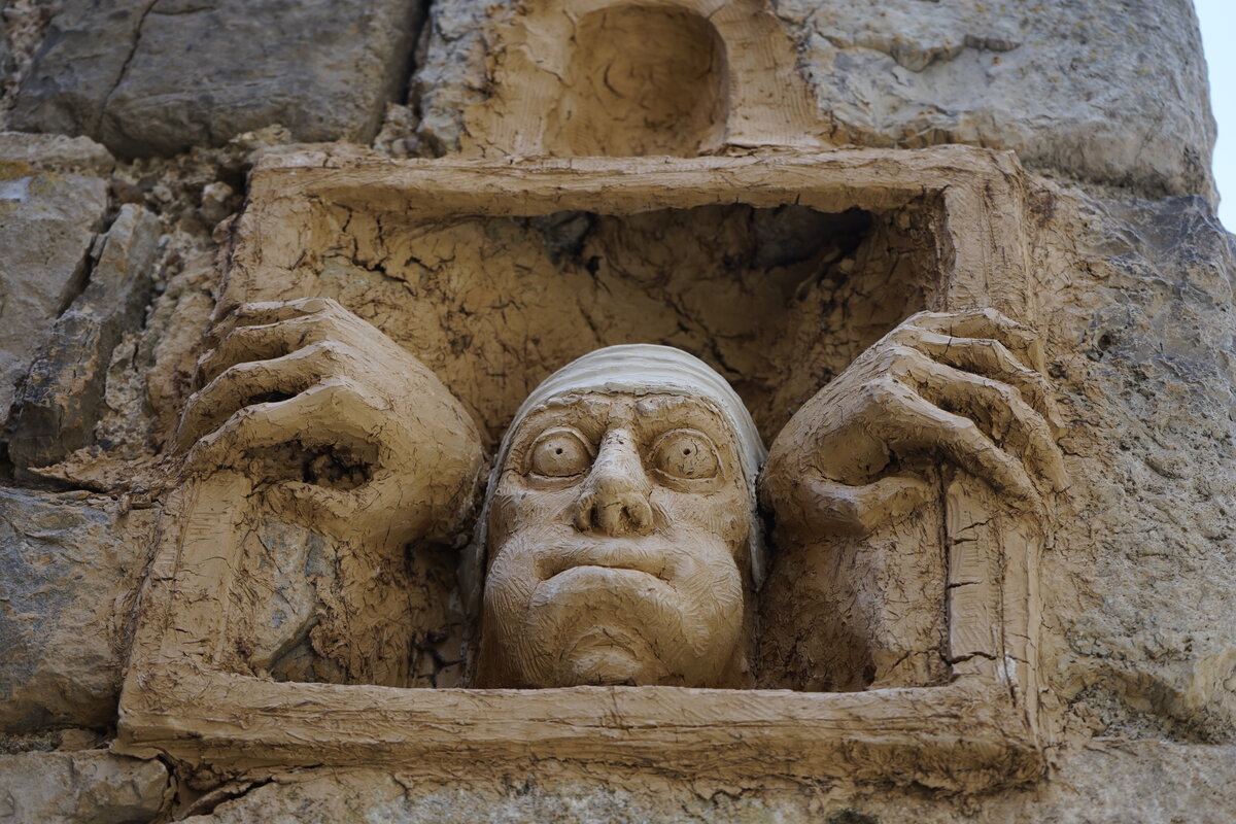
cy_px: 412
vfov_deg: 23.8
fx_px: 1957
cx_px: 618
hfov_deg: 35.1
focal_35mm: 57
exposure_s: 1/160
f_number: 5
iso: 250
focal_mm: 57
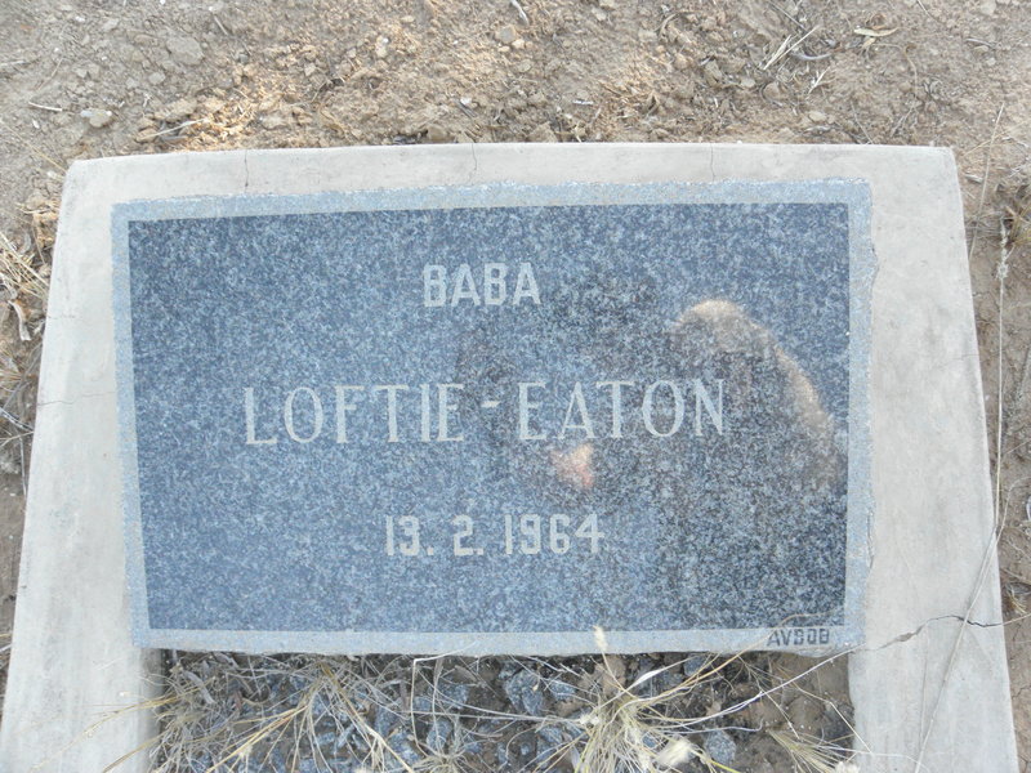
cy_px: 386
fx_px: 774
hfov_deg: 67.3
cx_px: 516
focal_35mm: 26
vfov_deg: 53.1
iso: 200
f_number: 5
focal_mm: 4.6
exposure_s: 1/60
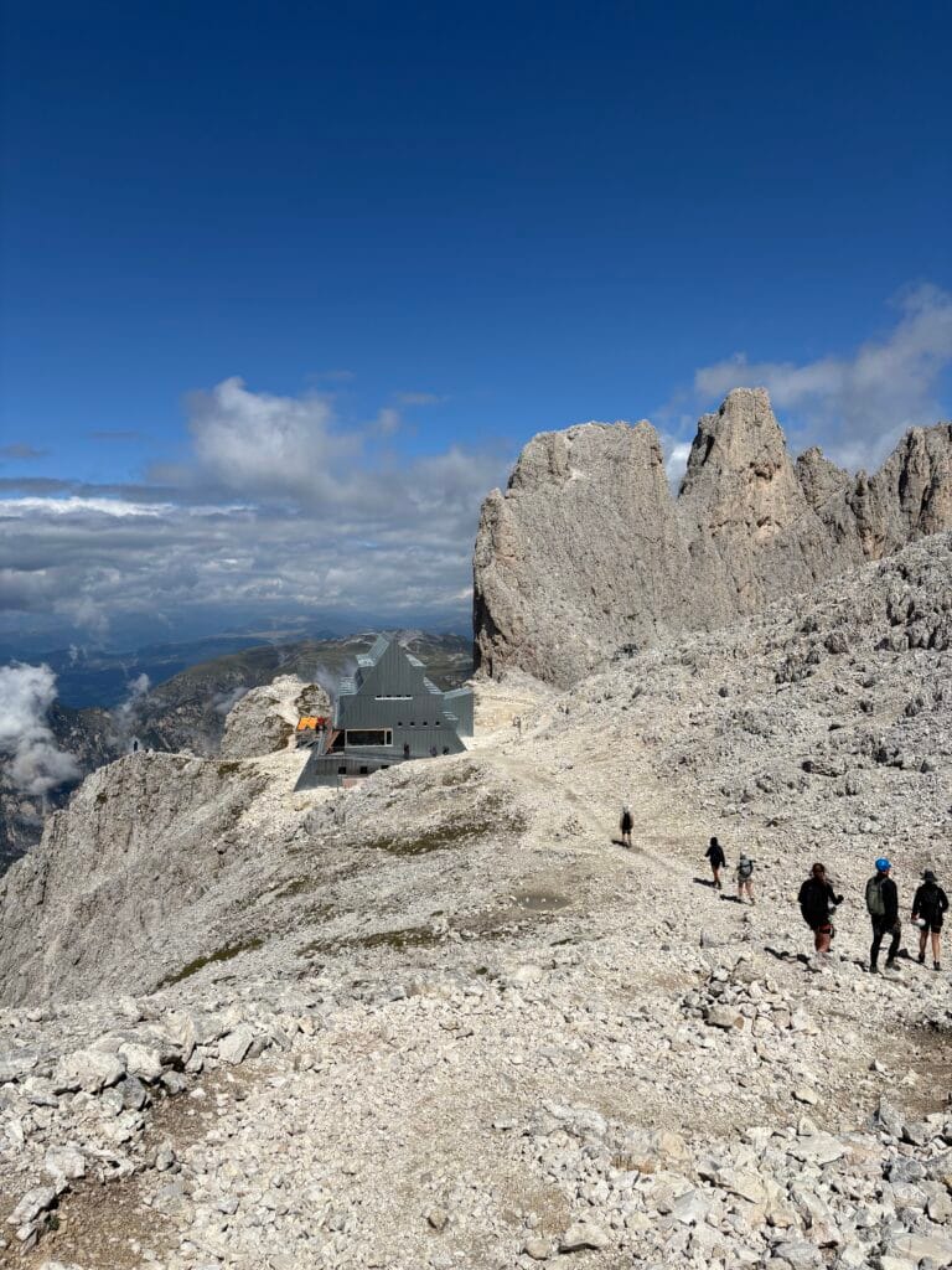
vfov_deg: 67.3
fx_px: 953
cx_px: 476
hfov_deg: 53.1
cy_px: 635
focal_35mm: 26
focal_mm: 5.96
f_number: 1.6
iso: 50
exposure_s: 1/9901
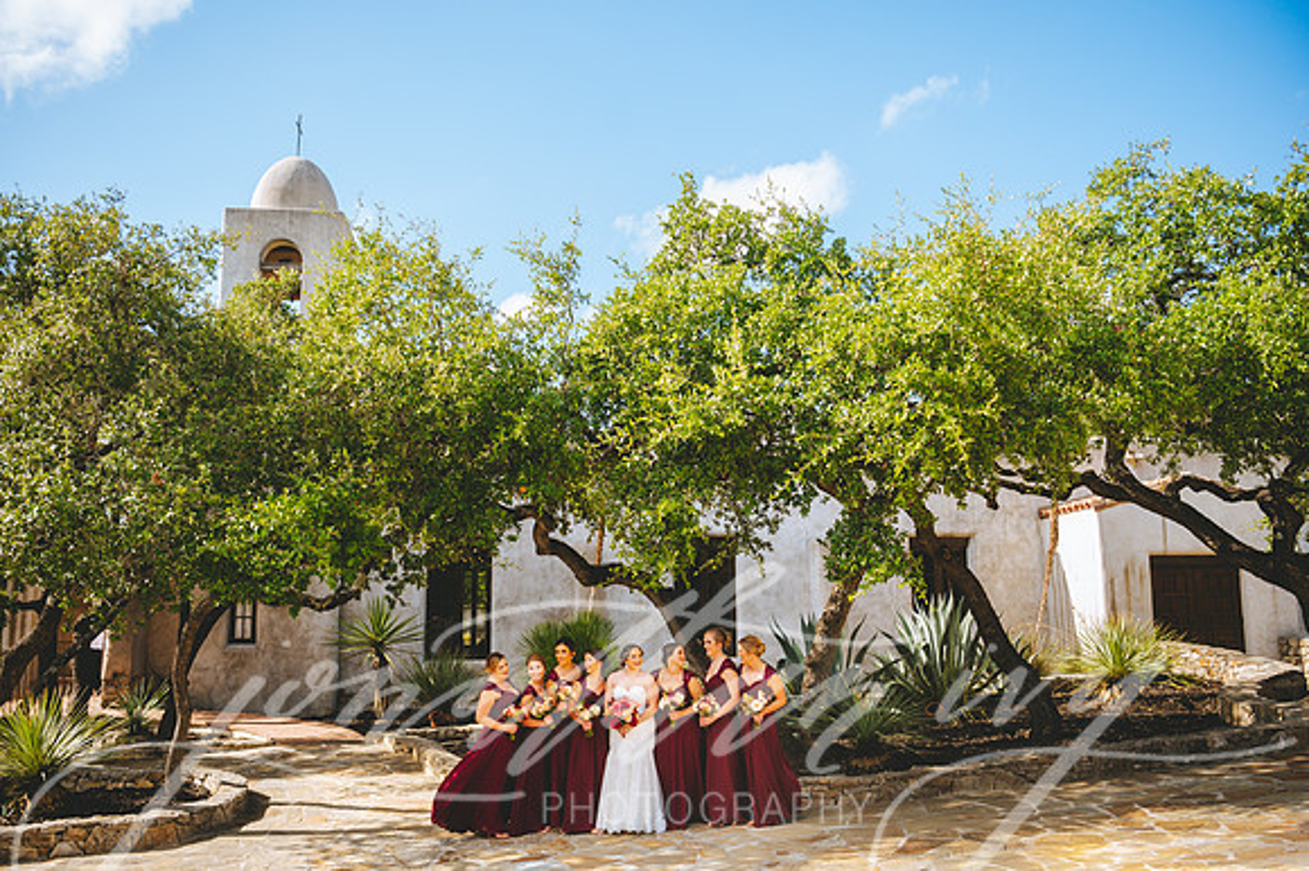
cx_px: 654
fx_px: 1163
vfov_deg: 41.1
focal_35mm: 32
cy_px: 436
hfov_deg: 58.7
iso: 160
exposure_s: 1/1000
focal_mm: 32
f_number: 2.8
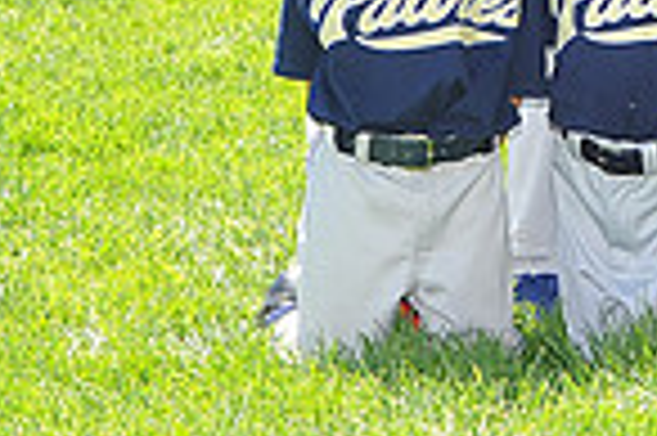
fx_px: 5779
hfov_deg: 6.4
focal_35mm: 317
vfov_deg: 4.3
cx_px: 914
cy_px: -391
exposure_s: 1/160
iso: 200
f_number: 7.1
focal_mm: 80
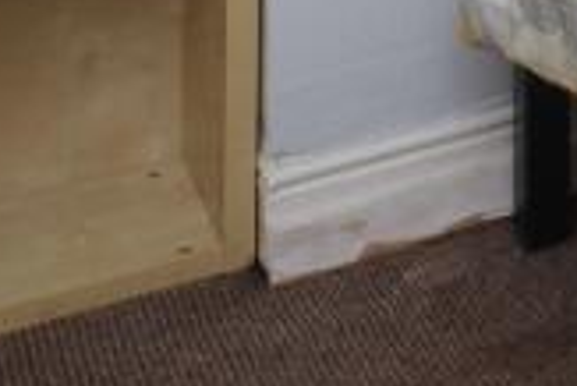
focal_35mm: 94
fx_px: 1508
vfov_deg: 11.5
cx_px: 1359
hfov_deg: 14.6
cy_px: -597
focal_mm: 10
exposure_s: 1/160
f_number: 5.6
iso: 400
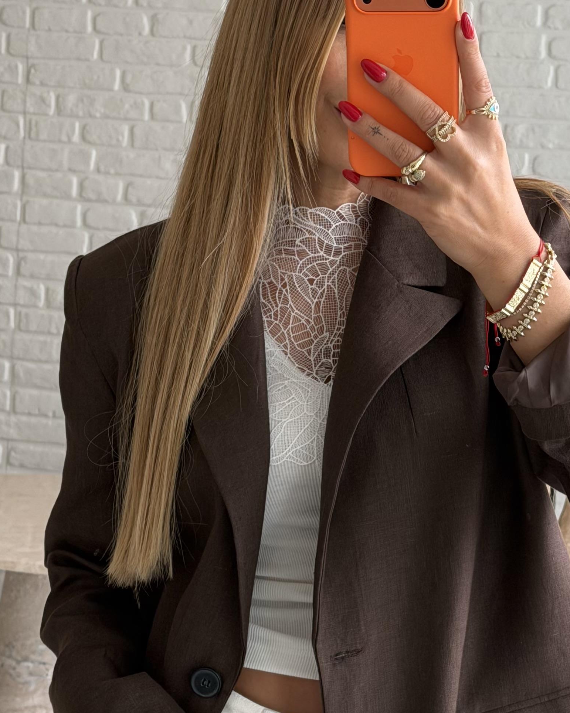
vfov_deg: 19.6
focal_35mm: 98
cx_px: 398
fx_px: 2067
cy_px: 337
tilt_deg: -13.5
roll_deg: -4.0
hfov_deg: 15.7
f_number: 1.78
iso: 50
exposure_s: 1/121
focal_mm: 6.76
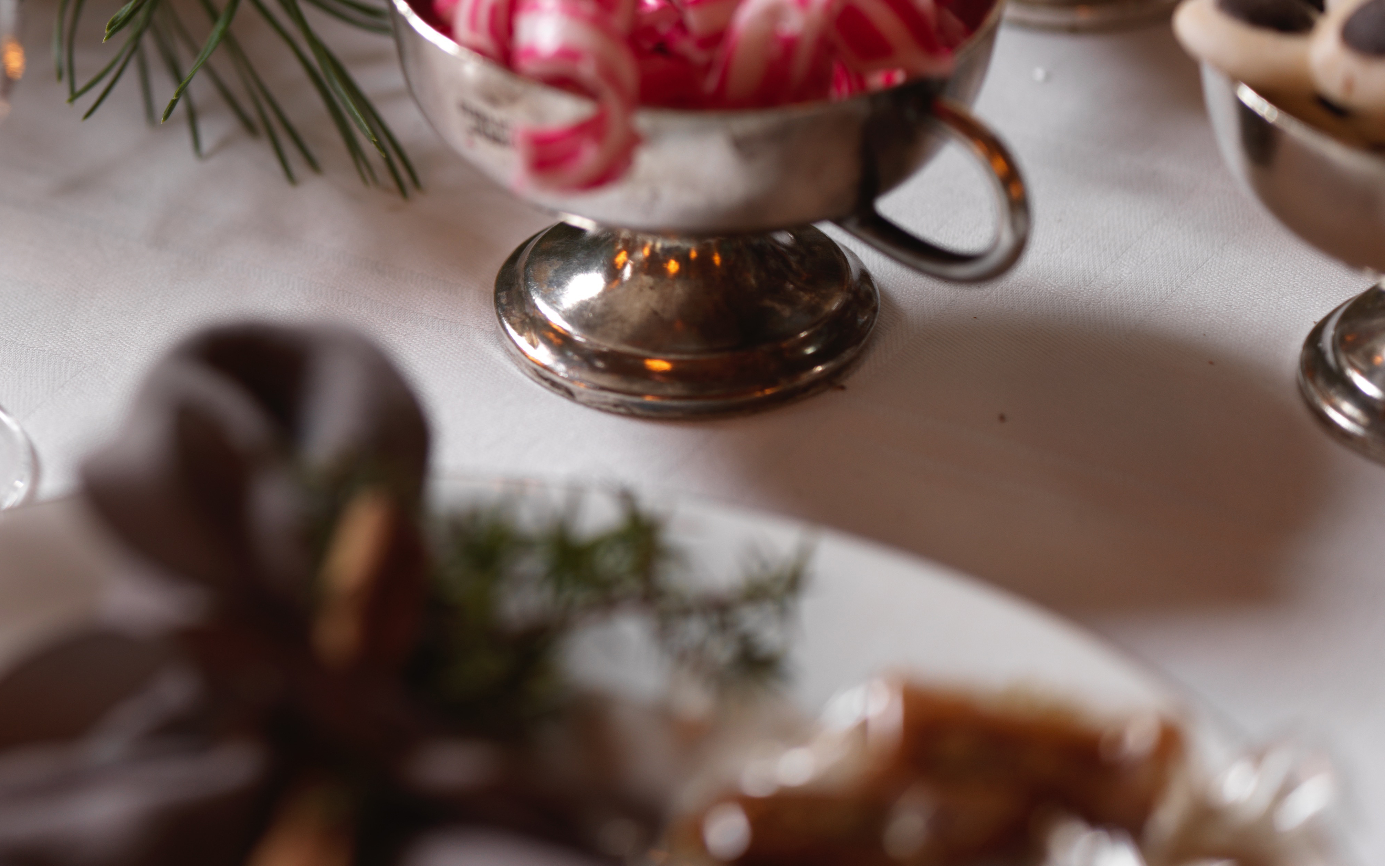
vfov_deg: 5.7
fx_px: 8719
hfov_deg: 9.0
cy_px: 90
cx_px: 16
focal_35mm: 231
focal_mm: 135
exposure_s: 1/90
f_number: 2.8
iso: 100
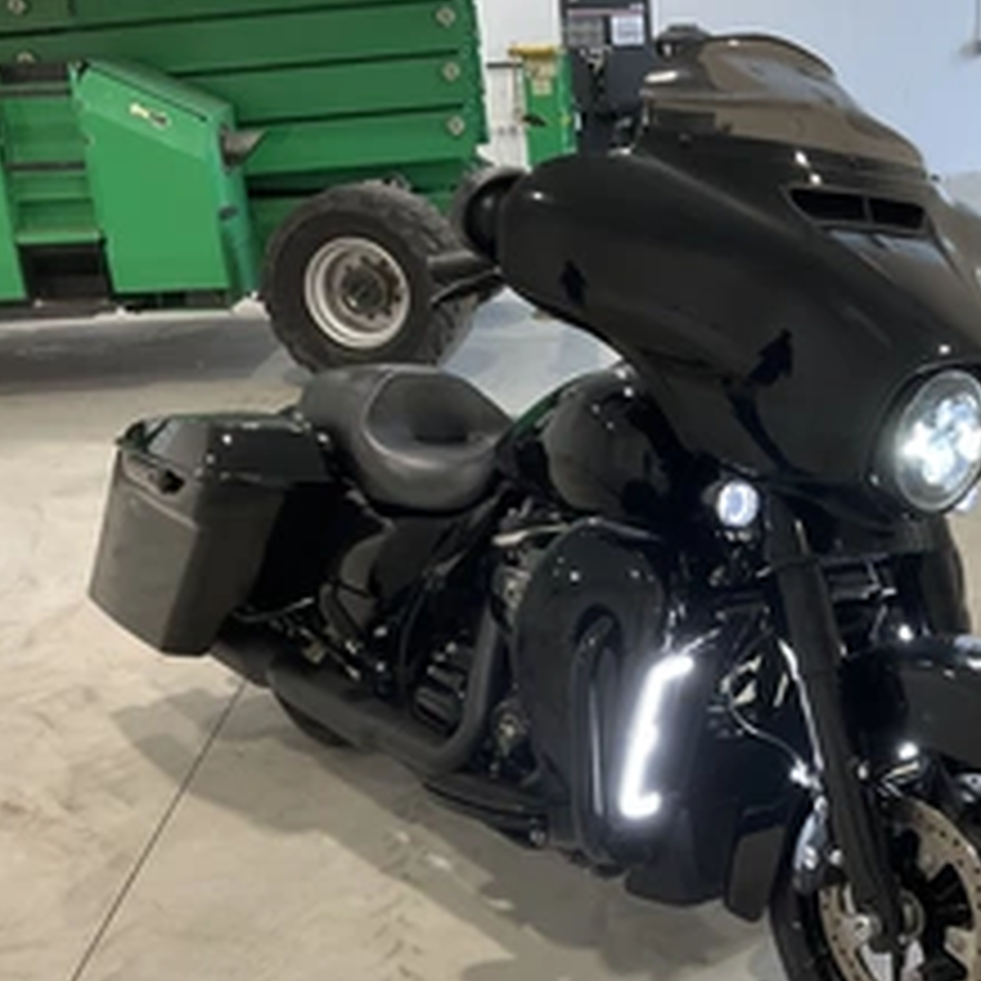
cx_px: 716
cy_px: 585
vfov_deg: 35.9
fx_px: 1507
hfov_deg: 35.4
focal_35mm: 47
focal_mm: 3
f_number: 1.8
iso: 64
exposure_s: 1/99
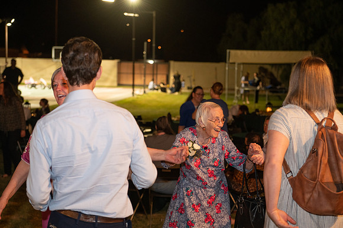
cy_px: 114
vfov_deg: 19.4
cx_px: 172
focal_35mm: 70
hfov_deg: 28.9
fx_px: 667
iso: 3200
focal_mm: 70
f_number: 3.5
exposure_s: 1/100
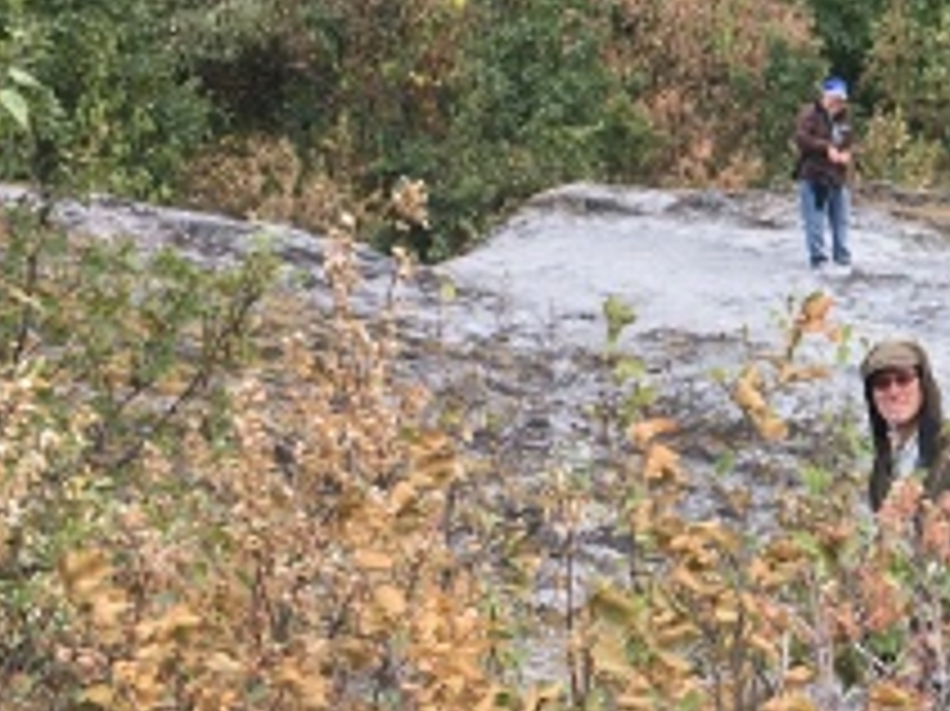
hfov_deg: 16.9
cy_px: 189
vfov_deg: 13.4
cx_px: 1229
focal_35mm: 110
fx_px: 3017
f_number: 2.2
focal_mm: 4.15
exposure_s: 1/158
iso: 25
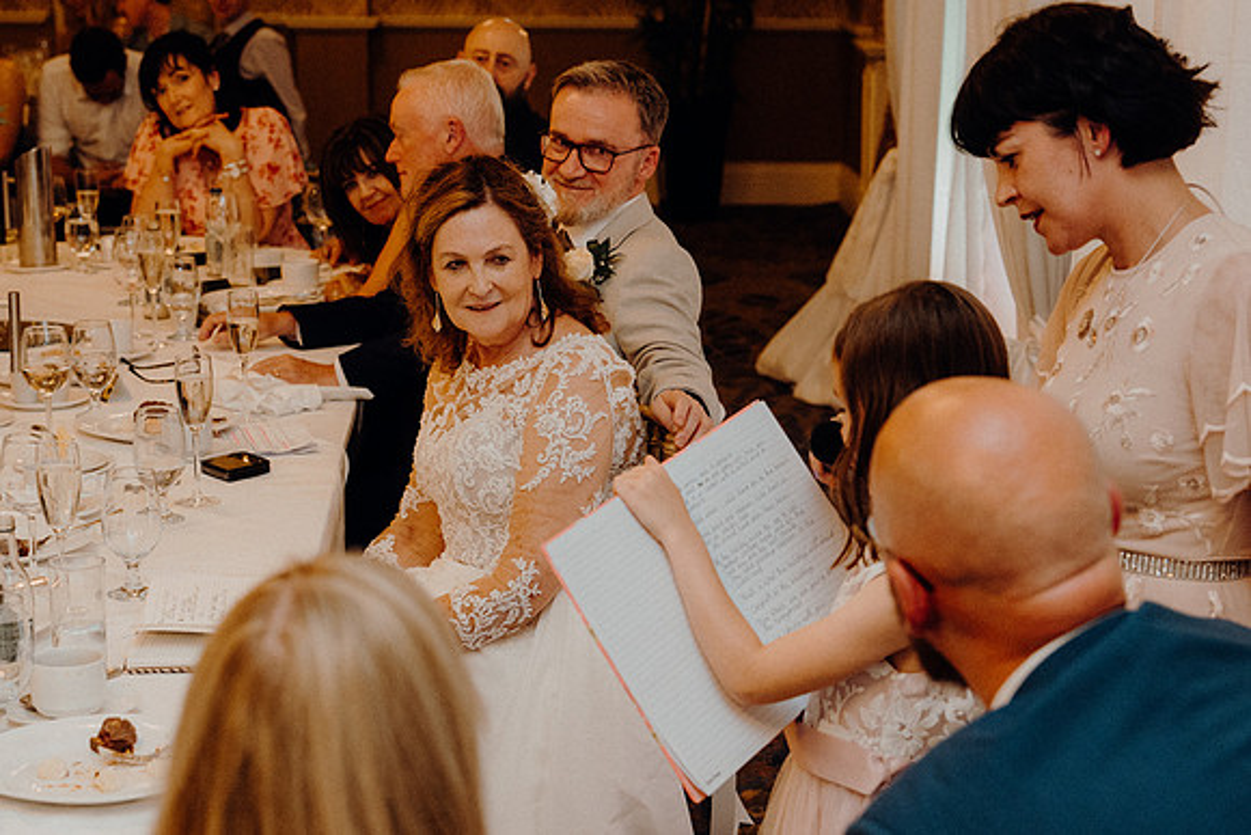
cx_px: 626
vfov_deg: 18.9
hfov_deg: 28.1
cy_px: 418
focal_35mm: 72
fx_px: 2502
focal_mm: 48
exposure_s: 1/200
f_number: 3.5
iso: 2500
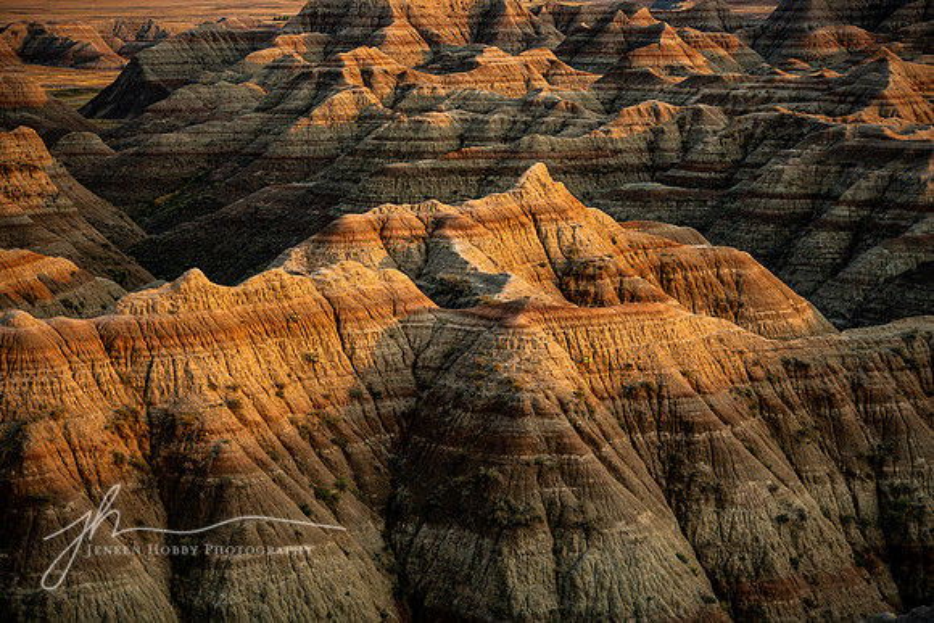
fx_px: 3010
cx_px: 467
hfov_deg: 17.6
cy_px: 312
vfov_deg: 11.8
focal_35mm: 116
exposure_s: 1/125
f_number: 2.8
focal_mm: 116
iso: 64
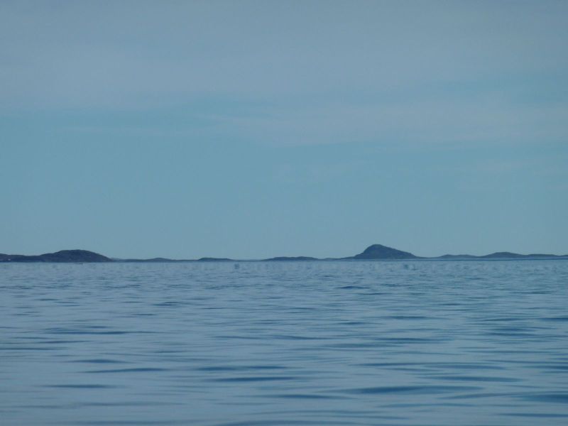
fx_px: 4923
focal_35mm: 300
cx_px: 284
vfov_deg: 5.0
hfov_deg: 6.6
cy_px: 213
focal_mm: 49.2
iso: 80
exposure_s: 1/1000
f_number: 5.6
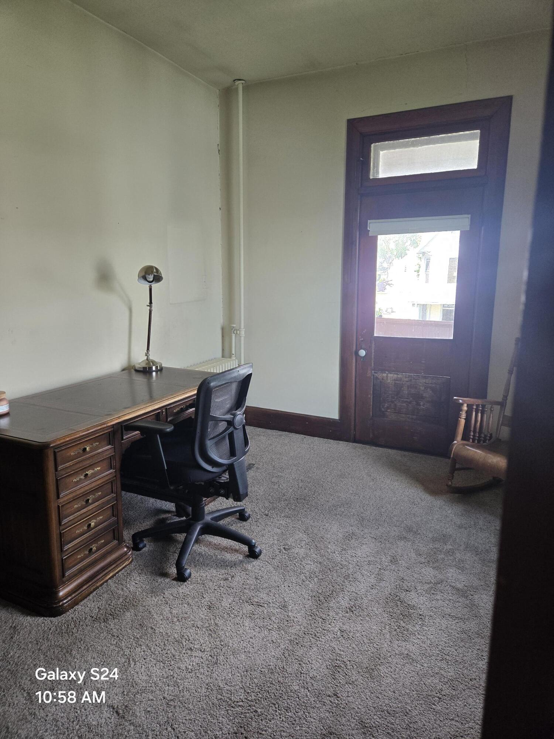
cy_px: 370
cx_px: 277
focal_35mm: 23
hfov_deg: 58.9
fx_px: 491
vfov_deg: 73.9
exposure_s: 1/180
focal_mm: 5.4
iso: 160
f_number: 1.8
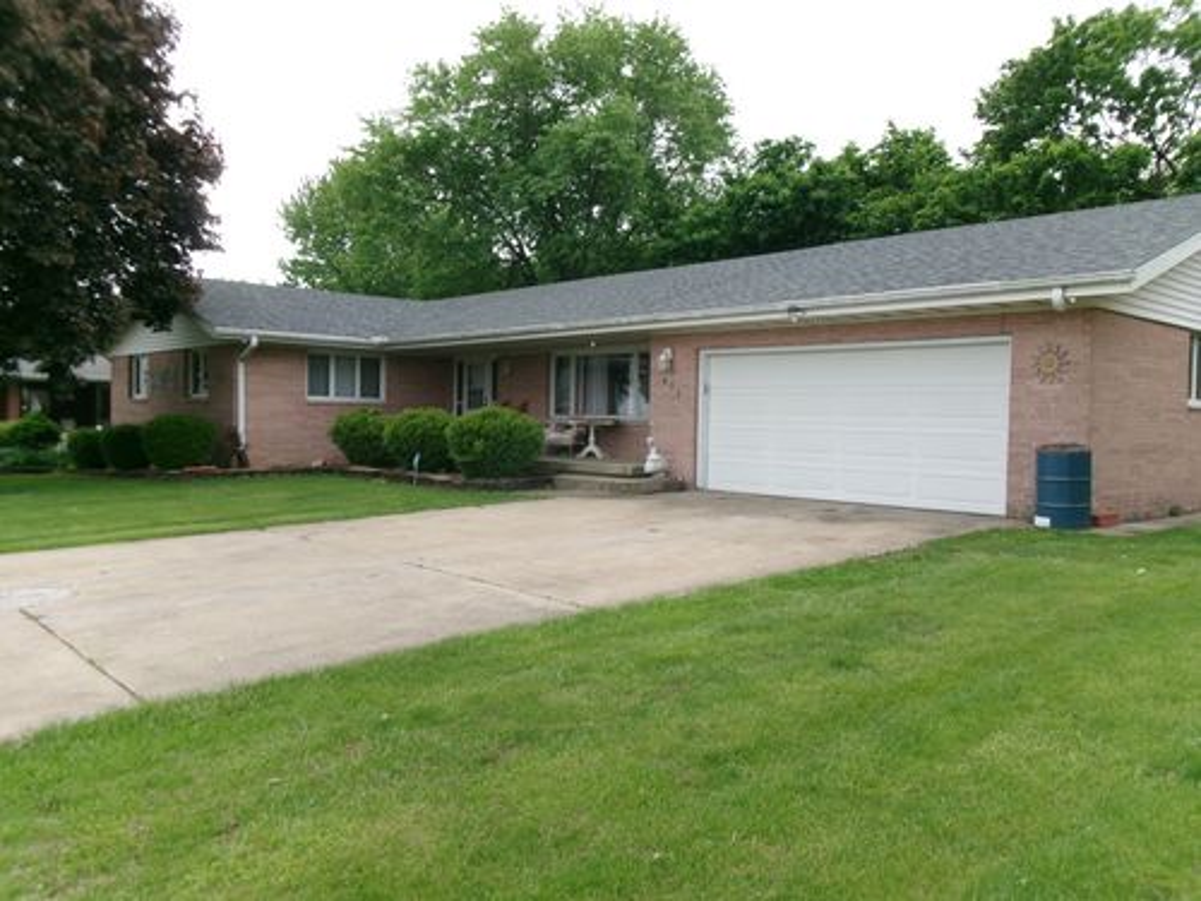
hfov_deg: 63.4
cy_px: 450
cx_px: 600
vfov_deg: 49.7
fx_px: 971
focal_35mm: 28
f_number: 10.8
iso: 100
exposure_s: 1/58
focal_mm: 5.1
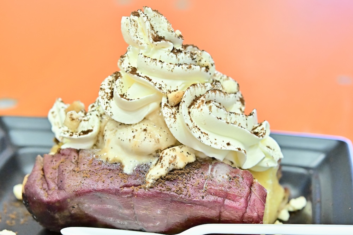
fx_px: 882
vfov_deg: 15.2
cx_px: 176
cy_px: 118
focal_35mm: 90
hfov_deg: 22.6
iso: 4000
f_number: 5.6
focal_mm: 60
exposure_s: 1/100
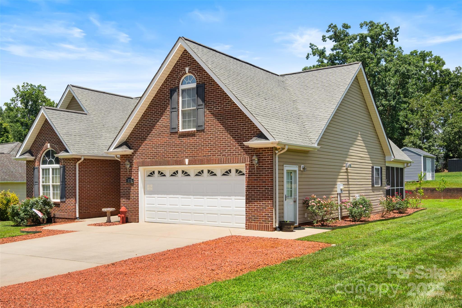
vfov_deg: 40.0
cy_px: 154
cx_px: 231
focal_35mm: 33
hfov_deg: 57.2
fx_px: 423
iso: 250
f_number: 9
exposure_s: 1/160
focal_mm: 22
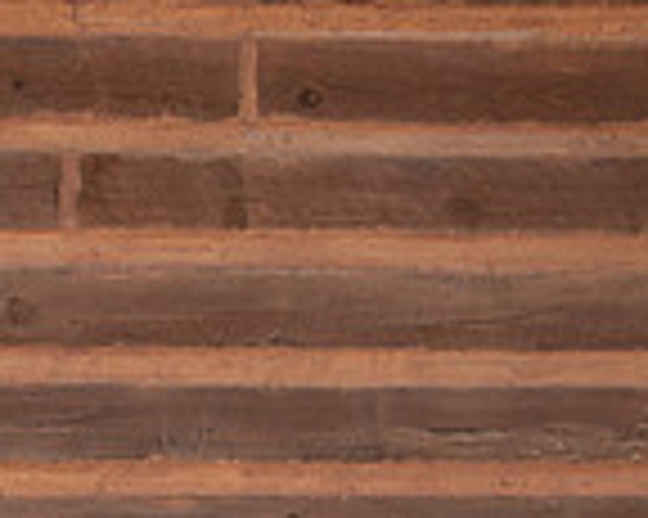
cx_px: -382
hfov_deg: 10.6
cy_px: 987
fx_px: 3354
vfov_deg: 8.4
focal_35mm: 175
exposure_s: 1/125
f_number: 5.6
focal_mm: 38
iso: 320
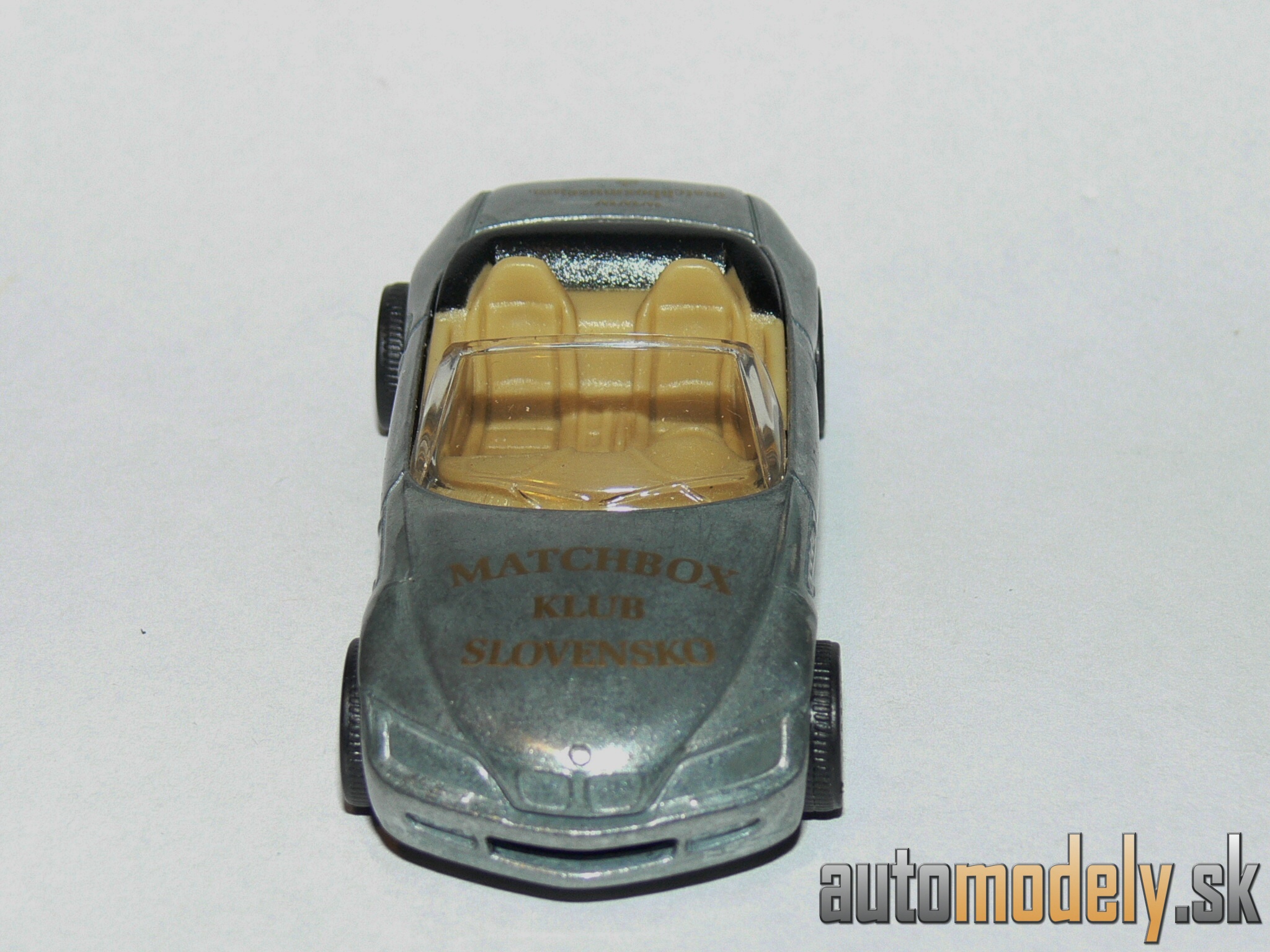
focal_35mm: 93
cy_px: 476
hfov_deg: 21.1
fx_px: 3412
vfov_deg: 15.9
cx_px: 635
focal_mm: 13.4
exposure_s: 1/30
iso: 100
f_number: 4
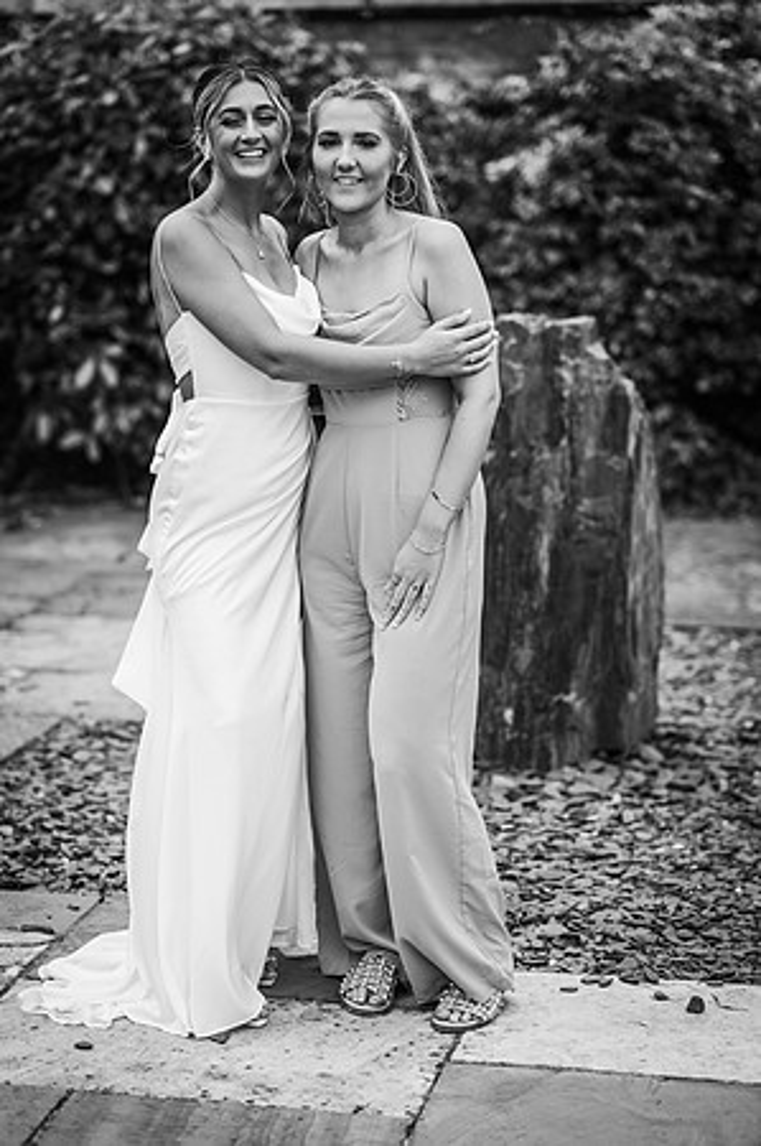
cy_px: 573
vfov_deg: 23.9
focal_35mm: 85
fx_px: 2701
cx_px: 380
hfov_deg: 16.0
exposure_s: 1/1600
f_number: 2.2
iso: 100
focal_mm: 85
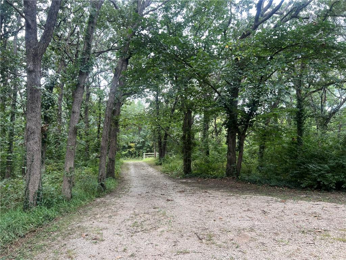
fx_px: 260
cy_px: 130
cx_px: 173
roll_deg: -1.5
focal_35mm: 26
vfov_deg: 53.1
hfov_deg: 67.3
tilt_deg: +2.7
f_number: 1.5
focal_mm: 5.7
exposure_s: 1/275
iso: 40
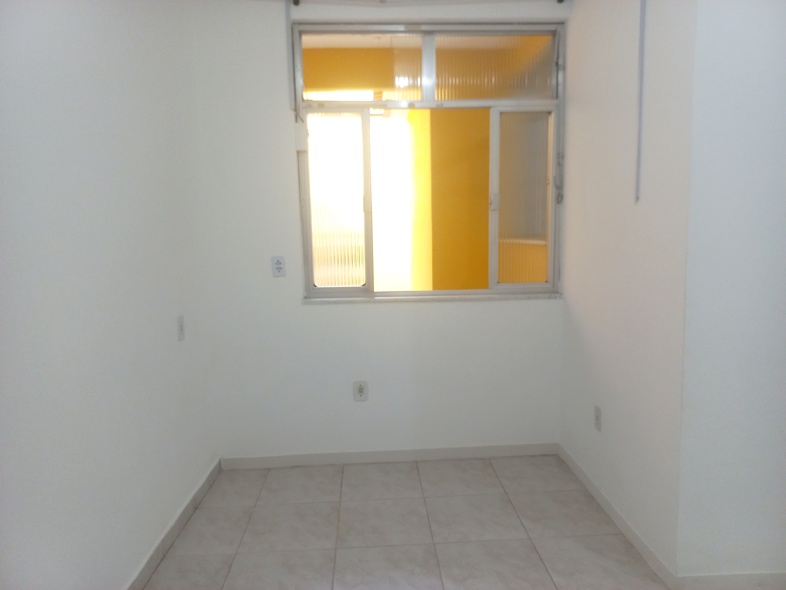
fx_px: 568
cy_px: 295
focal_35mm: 25
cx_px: 393
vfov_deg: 54.9
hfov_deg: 69.4
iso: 160
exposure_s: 1/60.2
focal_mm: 4.6
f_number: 1.8
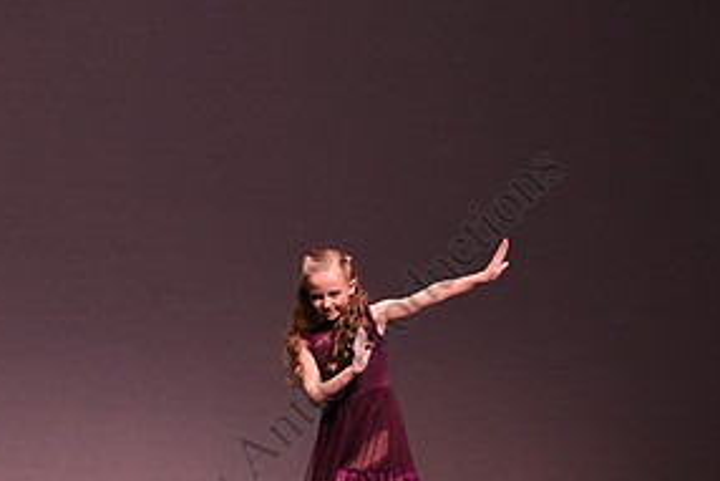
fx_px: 8124
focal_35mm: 406
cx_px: 332
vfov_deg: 3.4
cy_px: 384
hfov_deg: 5.1
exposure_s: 1/250
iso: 2000
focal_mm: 200
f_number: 4
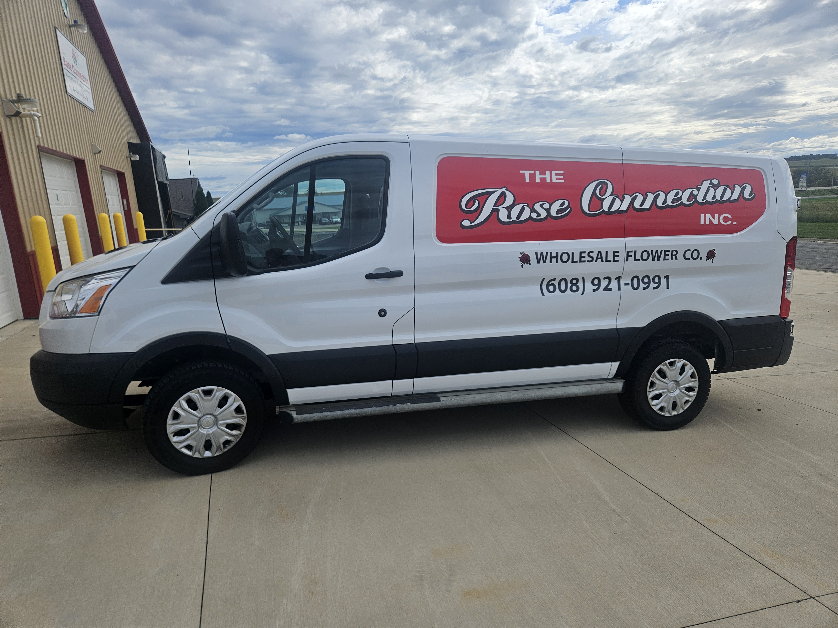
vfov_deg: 58.9
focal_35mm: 23
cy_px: 314
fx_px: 557
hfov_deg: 73.9
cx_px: 419
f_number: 1.8
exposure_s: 1/2686
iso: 25
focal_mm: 5.4
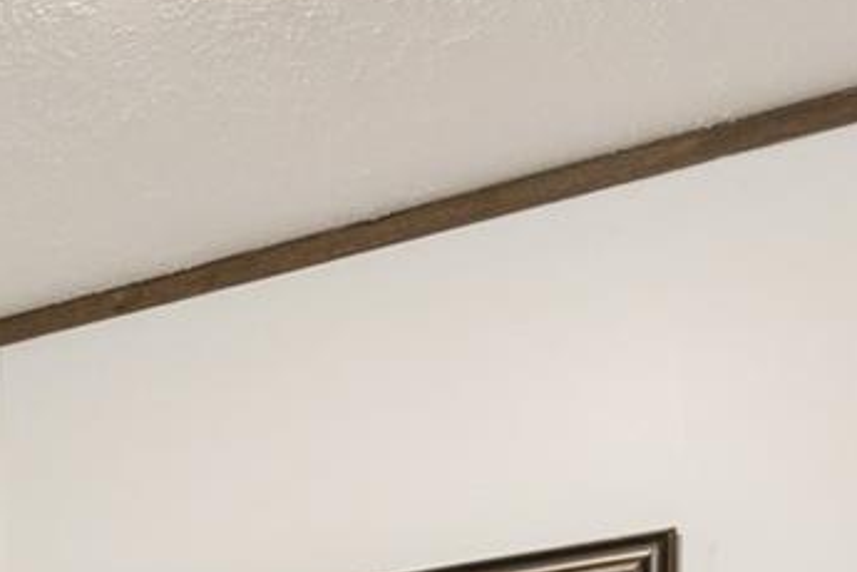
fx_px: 2332
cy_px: 1382
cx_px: -564
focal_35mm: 98
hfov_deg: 17.8
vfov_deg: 11.5
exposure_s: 2.5
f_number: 13
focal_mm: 16.5
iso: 100
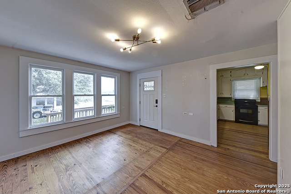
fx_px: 97
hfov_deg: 112.6
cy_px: 97
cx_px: 146
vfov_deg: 90.0
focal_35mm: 12
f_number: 8
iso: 400
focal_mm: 12
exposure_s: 1/40
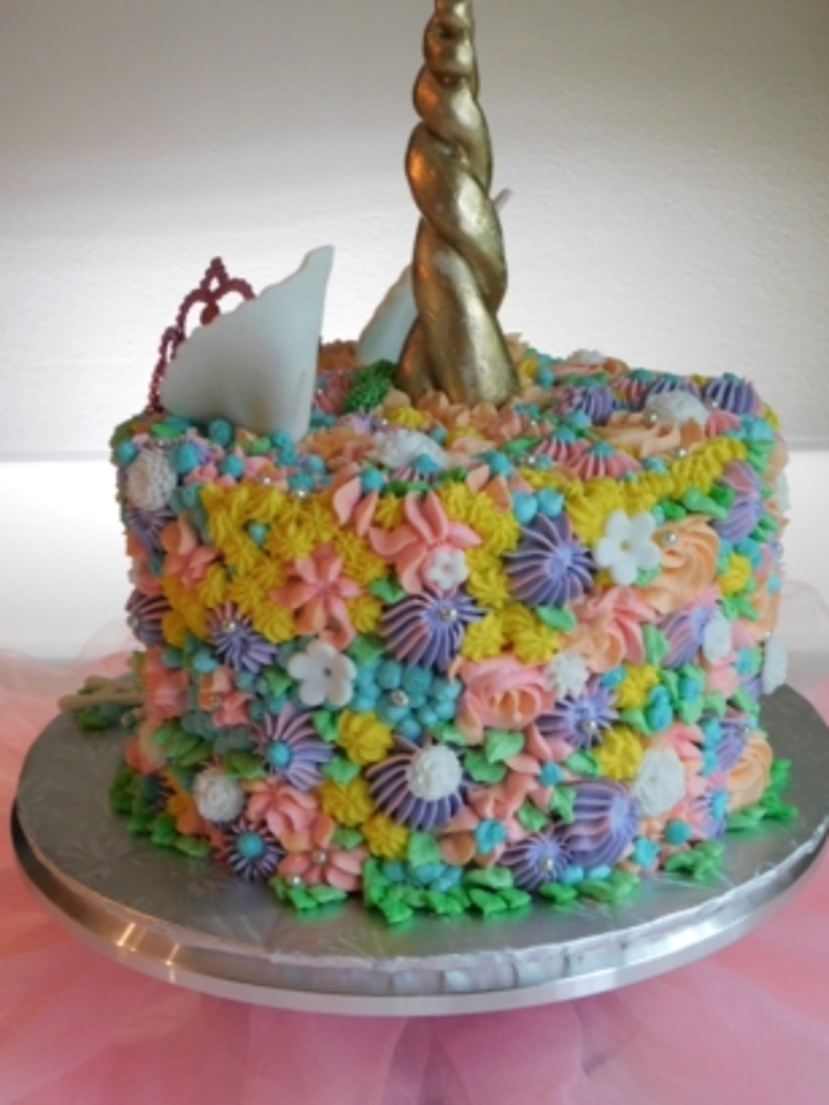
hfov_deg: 26.6
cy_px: 554
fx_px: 1755
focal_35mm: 55
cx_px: 447
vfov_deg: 34.9
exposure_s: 1/15
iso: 400
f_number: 3.7
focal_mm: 8
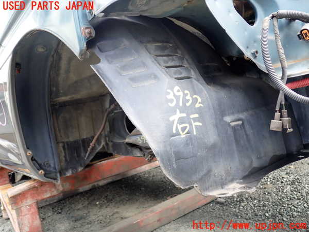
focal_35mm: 30
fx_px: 268
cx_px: 154
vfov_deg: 46.8
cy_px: 116
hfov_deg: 60.0
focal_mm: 5.4
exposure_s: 1/125
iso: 200
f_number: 2.3
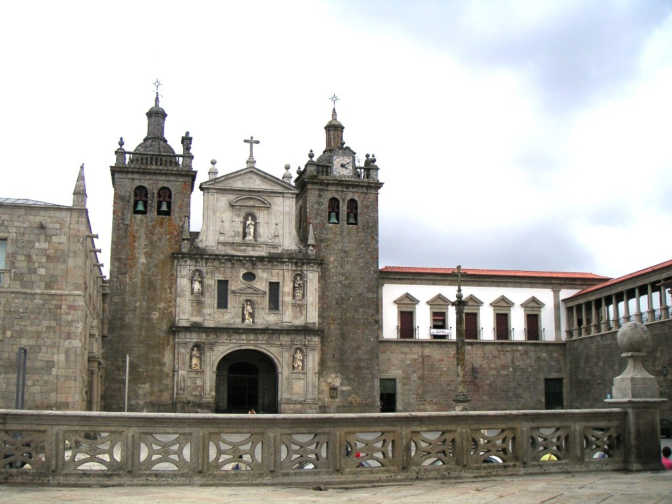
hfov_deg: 49.0
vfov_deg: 37.7
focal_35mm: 38
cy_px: 252
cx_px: 336
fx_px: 738
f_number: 2.8
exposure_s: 1/500
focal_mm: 6
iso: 50
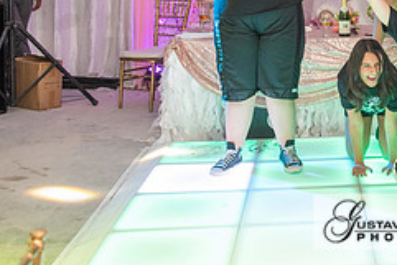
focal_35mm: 77
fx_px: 850
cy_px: -34
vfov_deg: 17.1
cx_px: 413
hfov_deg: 24.8
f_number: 4
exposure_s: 1/60
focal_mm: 32
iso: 1250
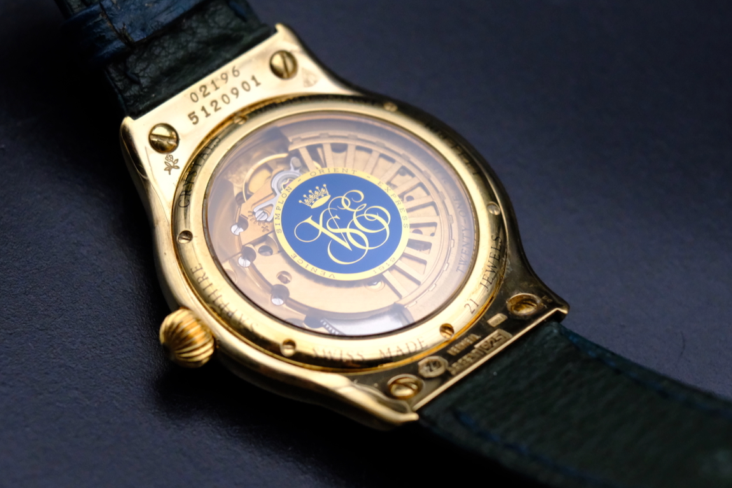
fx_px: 1992
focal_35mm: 98
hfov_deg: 20.8
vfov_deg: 14.0
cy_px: 238
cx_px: 383
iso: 5000
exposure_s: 1/3200
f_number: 5.6
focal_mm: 55
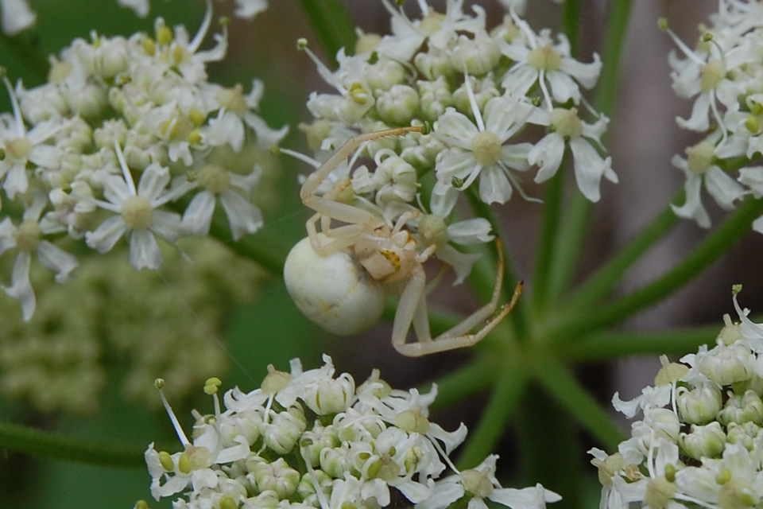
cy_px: 254
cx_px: 382
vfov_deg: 20.2
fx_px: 1431
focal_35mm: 68
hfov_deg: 29.9
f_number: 10
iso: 250
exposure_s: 1/250
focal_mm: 45
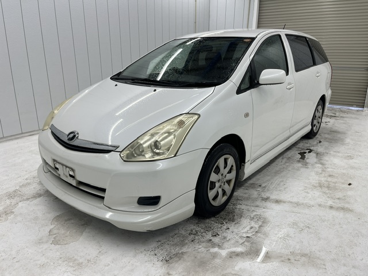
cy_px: 138
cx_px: 184
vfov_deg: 53.1
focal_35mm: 26
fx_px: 276
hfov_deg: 67.3
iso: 32
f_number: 1.6
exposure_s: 1/124
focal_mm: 5.1
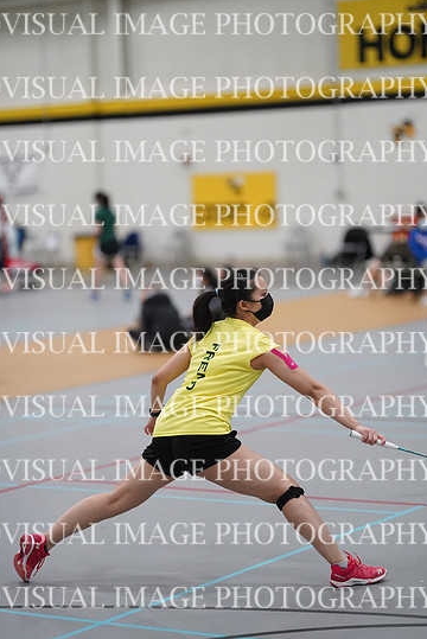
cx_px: 207
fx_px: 2008
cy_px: 311
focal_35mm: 113
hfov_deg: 12.1
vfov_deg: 18.1
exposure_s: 1/1000
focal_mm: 105
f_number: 1.4
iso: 3200
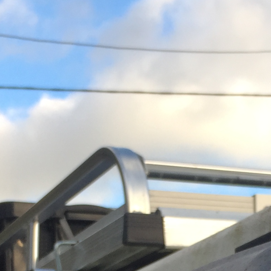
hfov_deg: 16.6
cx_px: 143
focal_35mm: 105
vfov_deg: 15.7
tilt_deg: +5.9
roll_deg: -1.0
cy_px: 360
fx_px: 930
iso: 32
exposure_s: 1/329
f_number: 2.2
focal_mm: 4.15
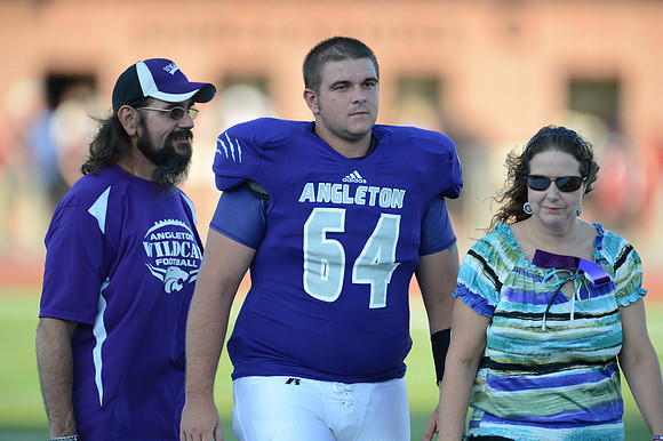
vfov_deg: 2.5
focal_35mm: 550
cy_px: 220
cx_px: 332
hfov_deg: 3.8
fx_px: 10123
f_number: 4
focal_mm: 550
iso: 800
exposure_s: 1/1600
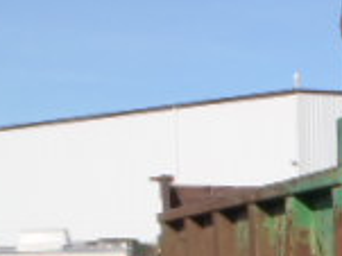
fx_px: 1175
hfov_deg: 14.2
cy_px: 322
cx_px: 655
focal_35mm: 119
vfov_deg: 12.1
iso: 80
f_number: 4.5
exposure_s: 1/640
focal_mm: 5
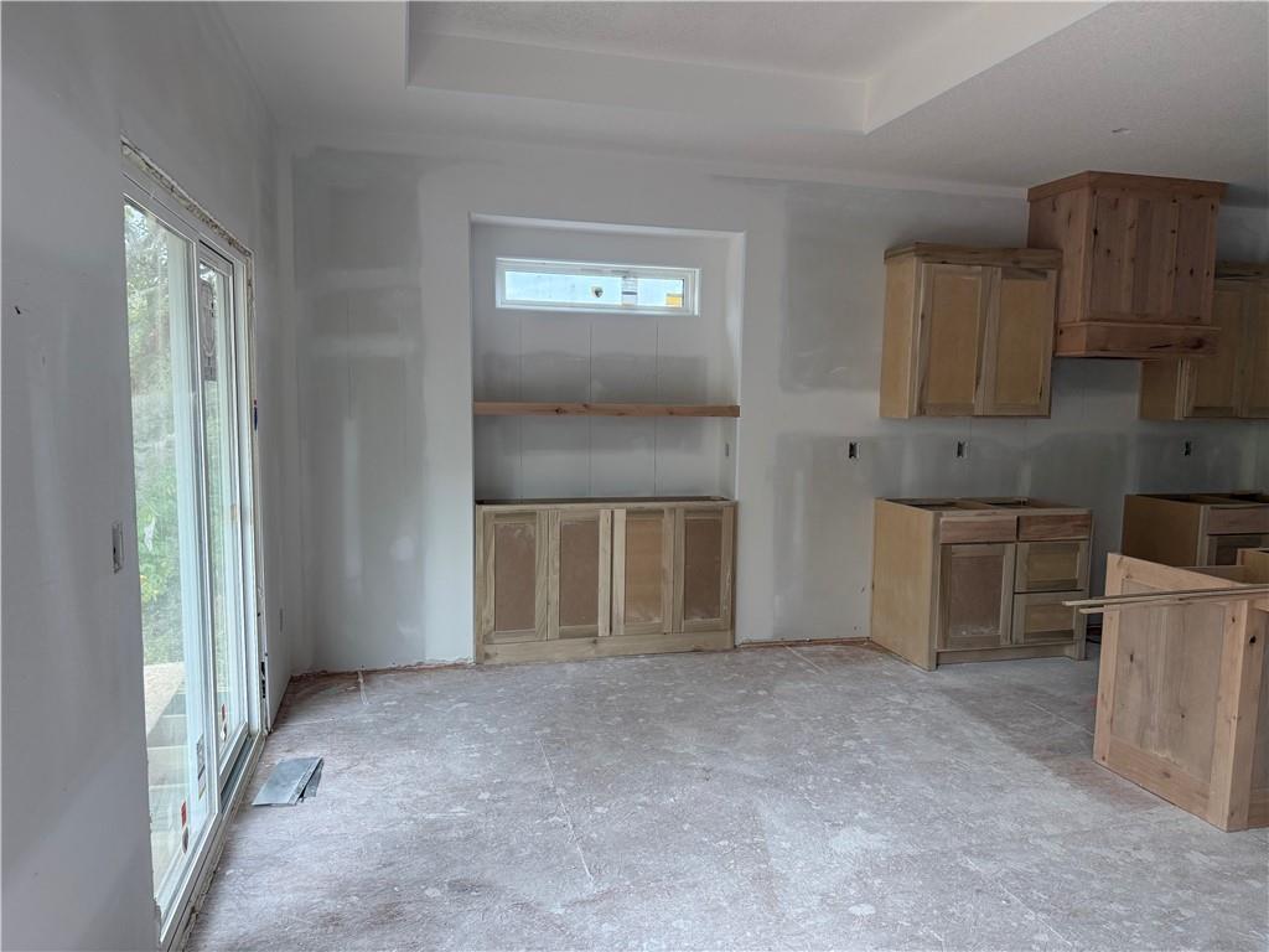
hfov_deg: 71.6
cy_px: 476
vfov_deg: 56.8
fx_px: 880
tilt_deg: -6.0
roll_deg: +0.0
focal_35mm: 24
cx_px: 634
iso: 160
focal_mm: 6.76
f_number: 1.78
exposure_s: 1/230
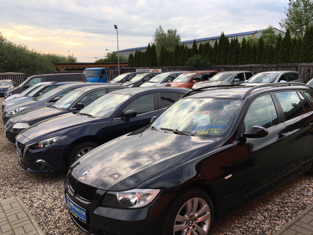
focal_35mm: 29
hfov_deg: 61.7
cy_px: 118
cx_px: 156
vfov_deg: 48.2
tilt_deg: -10.7
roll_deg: +0.7
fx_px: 262
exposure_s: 1/475
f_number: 2.2
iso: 25
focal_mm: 4.15
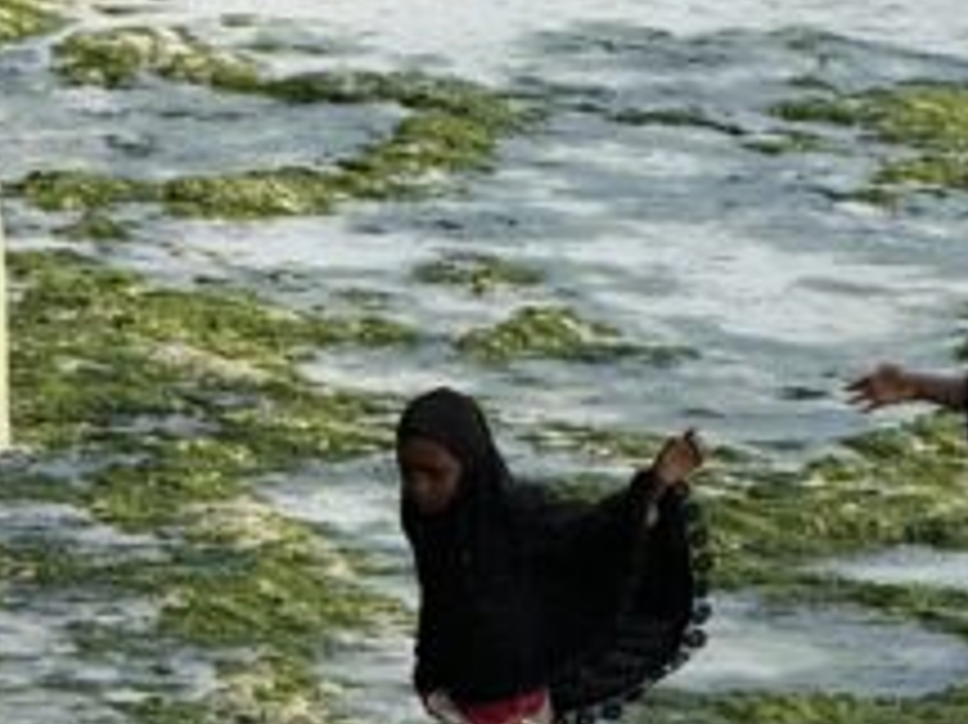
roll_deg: -2.3
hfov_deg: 3.5
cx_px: -176
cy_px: 540
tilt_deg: -9.7
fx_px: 15986
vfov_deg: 2.6
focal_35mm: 572
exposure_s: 1/1773
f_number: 2.8
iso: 64
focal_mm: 15.66
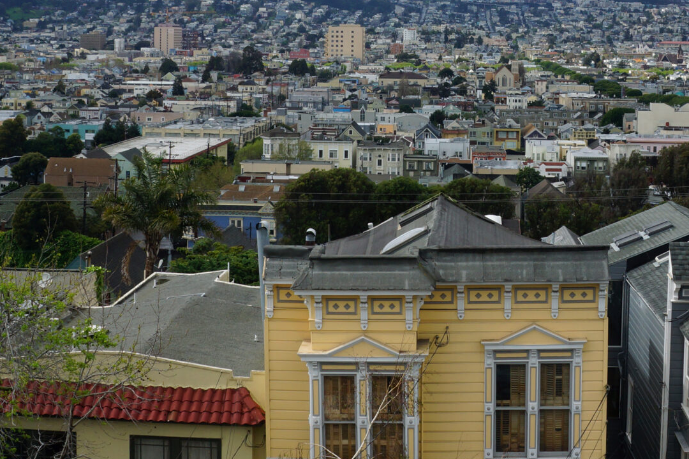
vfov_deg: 20.9
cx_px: 414
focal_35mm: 64
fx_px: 1225
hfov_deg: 31.3
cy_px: 67
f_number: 13
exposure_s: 1/250
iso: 100
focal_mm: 18
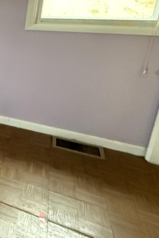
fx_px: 265
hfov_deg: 19.5
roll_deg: +4.7
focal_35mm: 40
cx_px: -155
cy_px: 57
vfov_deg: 46.6
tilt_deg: -14.3
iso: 1000
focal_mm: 2.22
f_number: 2.2
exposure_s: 1/49
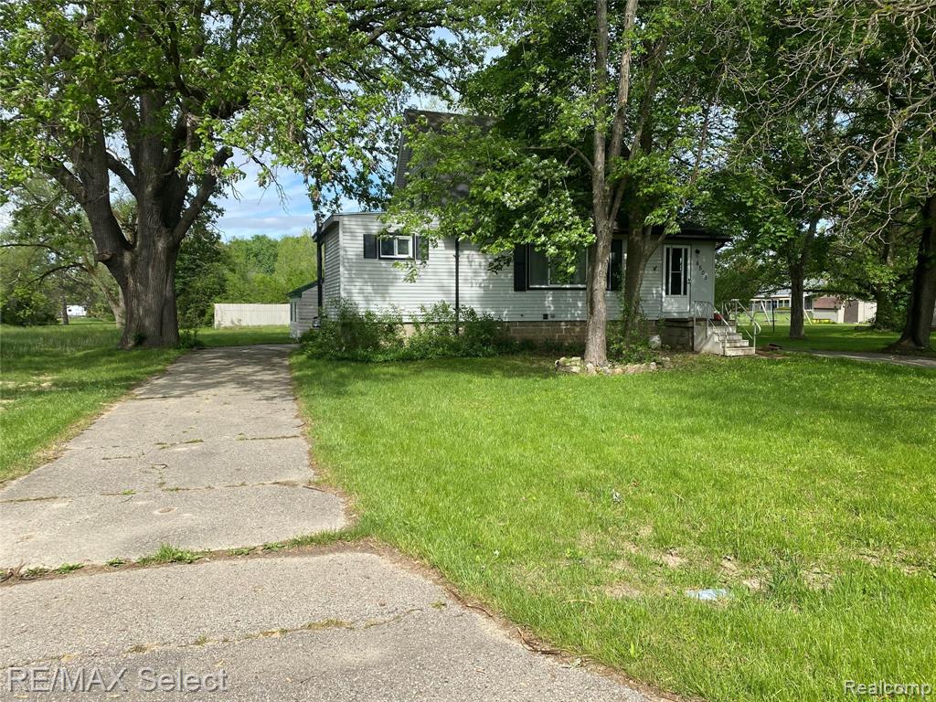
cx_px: 468
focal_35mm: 26
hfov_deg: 67.3
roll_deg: -0.3
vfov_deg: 53.1
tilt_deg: -3.2
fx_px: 703
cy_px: 351
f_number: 1.8
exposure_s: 1/1287
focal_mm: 4.25
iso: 32
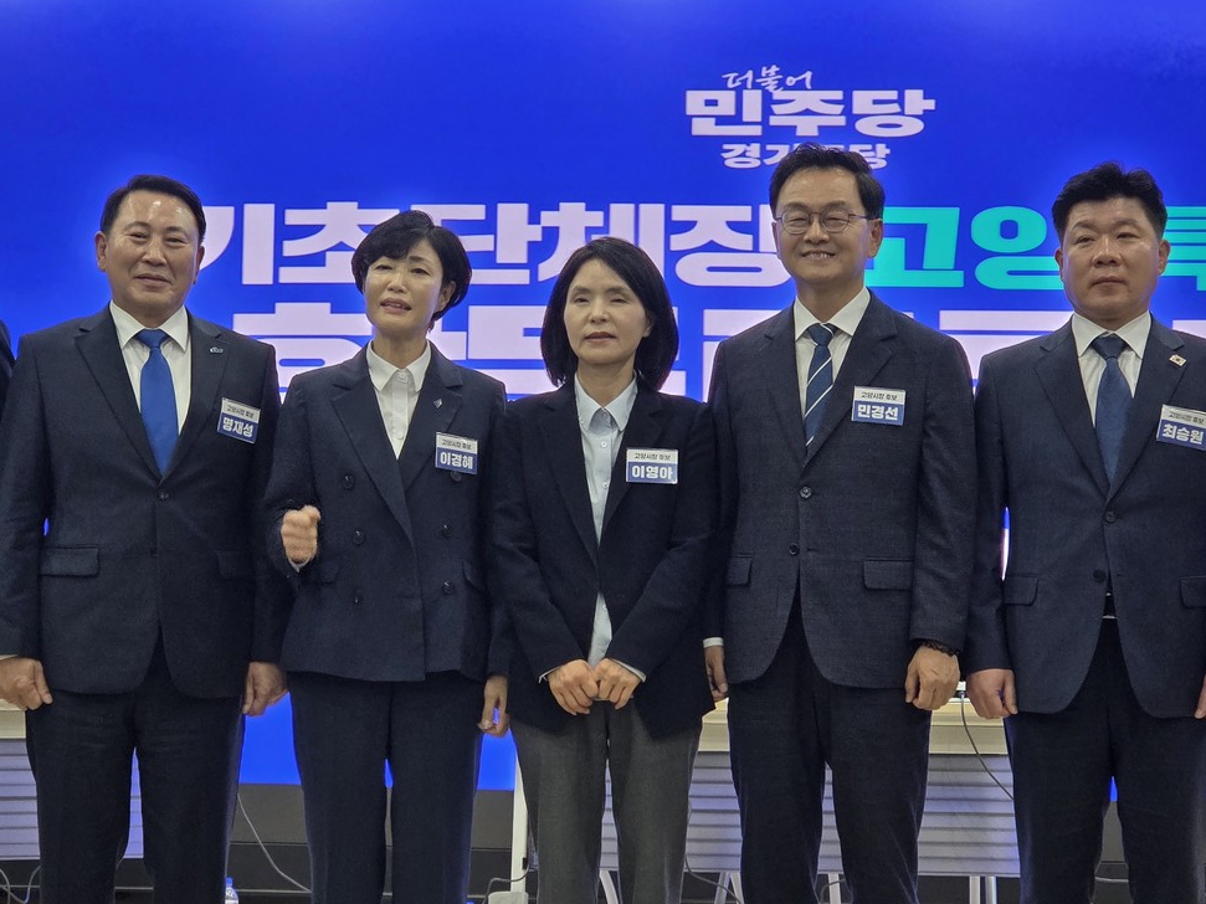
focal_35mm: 91
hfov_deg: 21.5
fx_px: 3170
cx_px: 533
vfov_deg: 16.2
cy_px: 507
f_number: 2.4
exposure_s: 1/120
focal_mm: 7
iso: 200
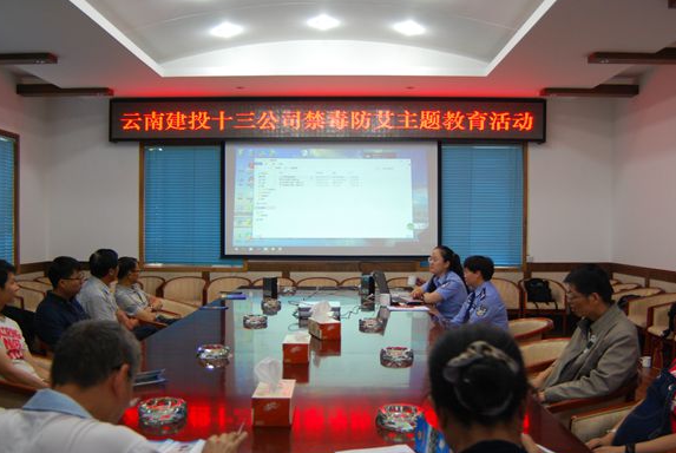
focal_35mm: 33
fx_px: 621
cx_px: 323
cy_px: 248
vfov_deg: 40.1
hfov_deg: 57.1
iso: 500
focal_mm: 18
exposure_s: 1/30
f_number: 3.5
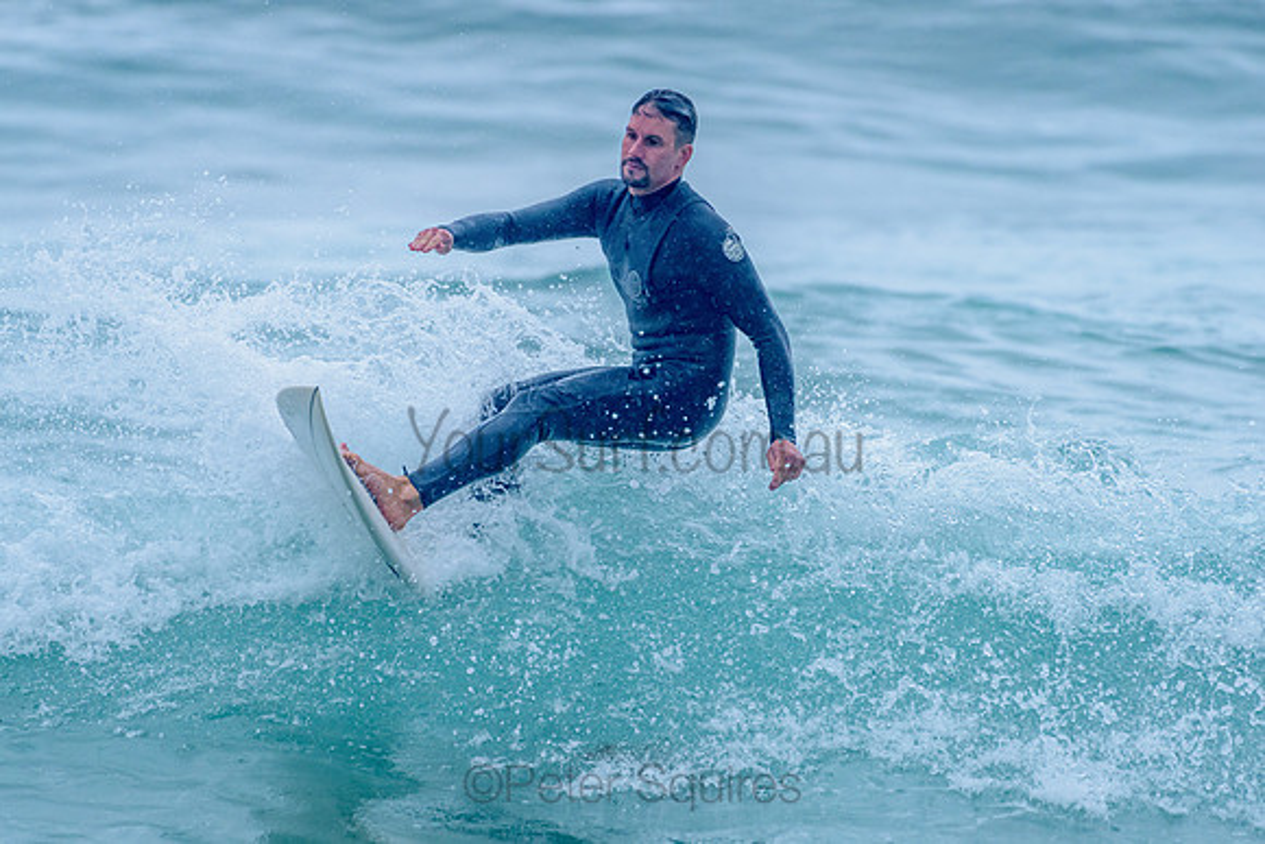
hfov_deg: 3.7
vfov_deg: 2.5
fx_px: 19462
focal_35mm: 554
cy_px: 461
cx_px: 583
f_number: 5.6
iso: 800
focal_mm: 500
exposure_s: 1/2000
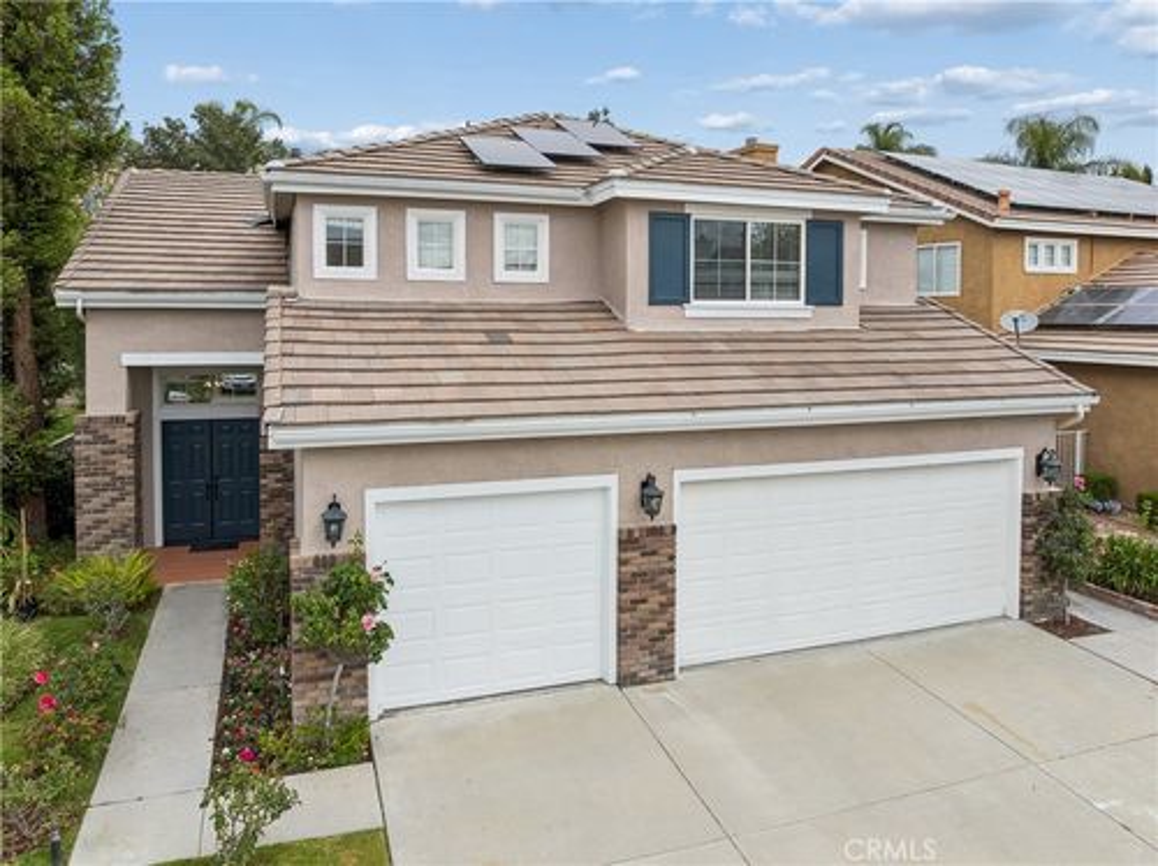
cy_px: 433
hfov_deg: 71.6
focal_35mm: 24
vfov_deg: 56.7
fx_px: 802
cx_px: 579
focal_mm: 12.3
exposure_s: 1/80
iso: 100
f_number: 2.8
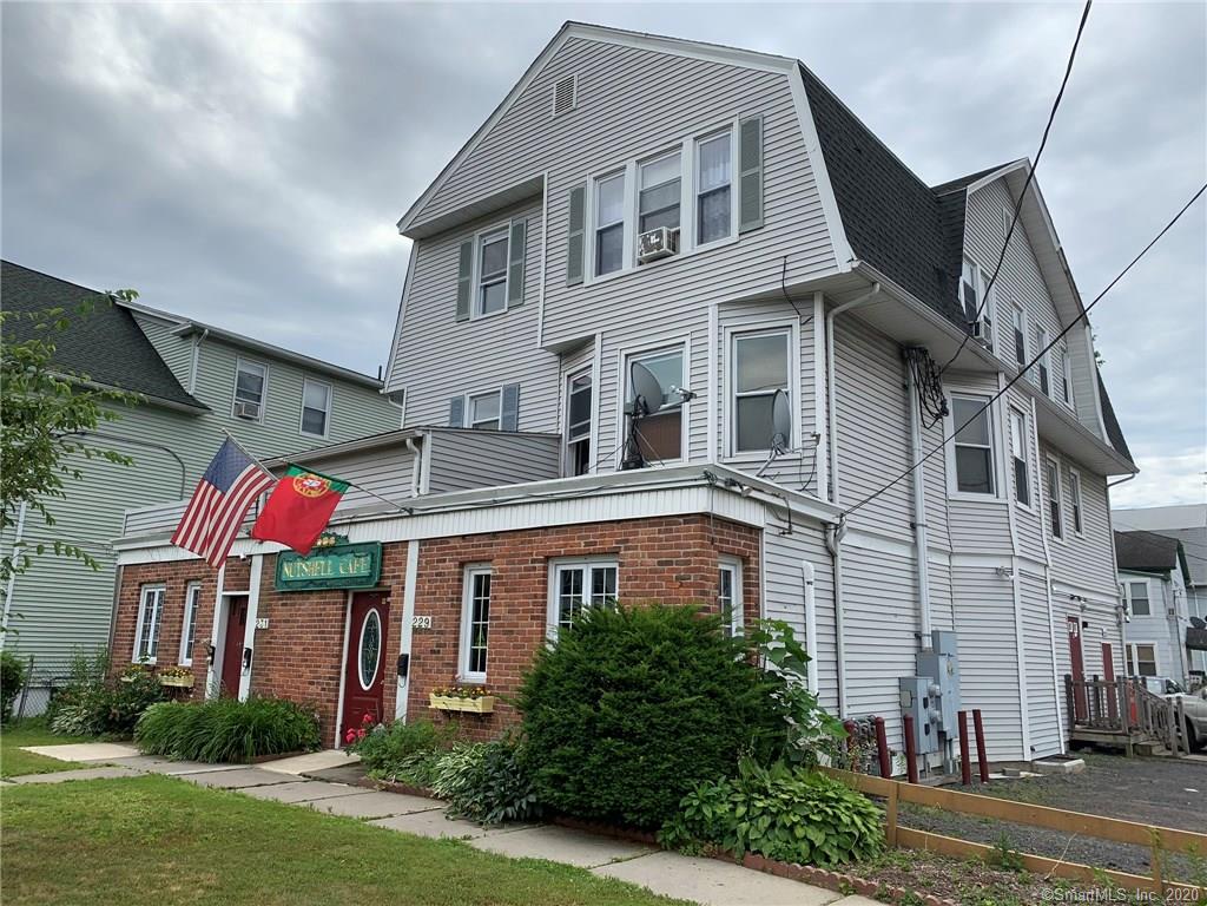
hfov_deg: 67.3
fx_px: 907
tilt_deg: +12.6
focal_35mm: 26
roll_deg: -0.8
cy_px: 453
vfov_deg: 53.1
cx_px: 604
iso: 25
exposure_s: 1/2160
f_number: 1.8
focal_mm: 4.25
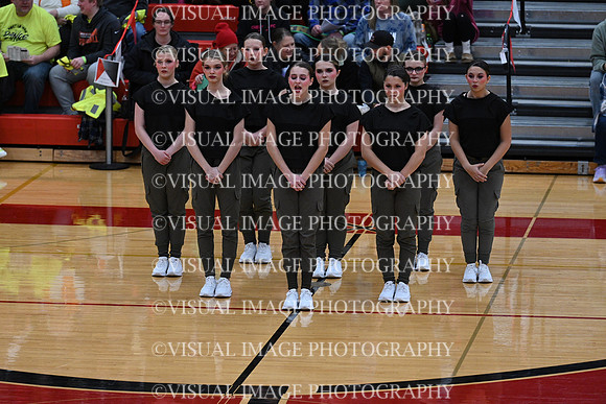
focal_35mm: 200
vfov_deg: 6.9
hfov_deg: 10.3
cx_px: 303
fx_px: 3367
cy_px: 202
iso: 4000
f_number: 4
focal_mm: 200
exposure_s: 1/400
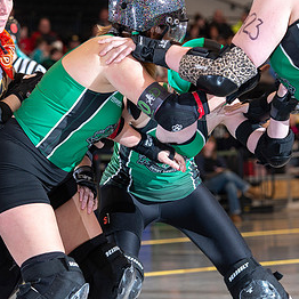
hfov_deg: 7.6
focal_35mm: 230
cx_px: 55
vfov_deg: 7.6
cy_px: 164
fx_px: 2248
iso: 640
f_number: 5.6
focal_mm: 122
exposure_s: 1/160
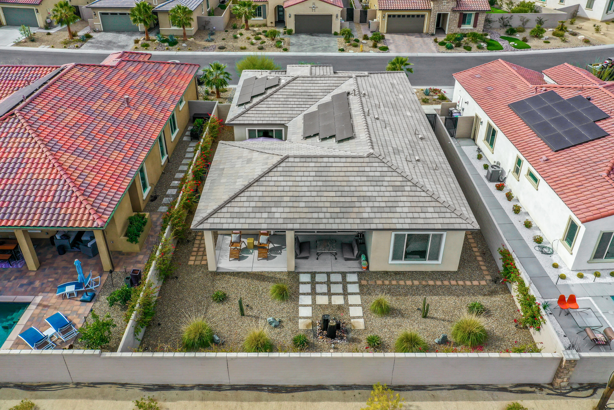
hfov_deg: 65.5
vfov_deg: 46.4
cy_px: 205
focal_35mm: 28
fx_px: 478
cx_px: 307
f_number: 5.6
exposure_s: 1/400
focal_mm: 10.26
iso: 100
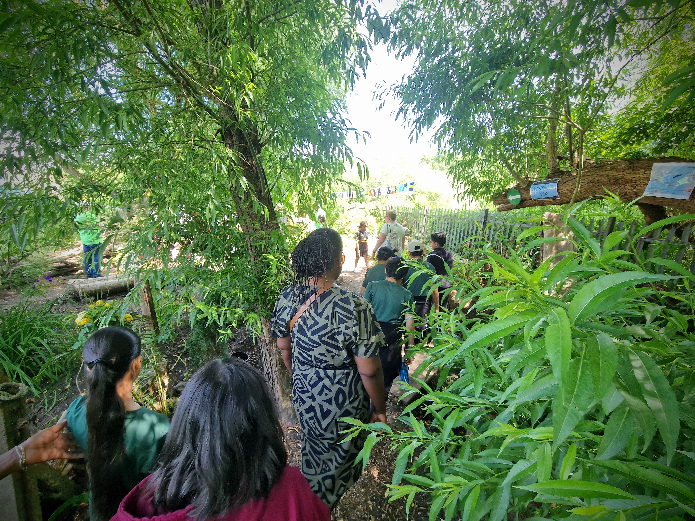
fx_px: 261
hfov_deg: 106.2
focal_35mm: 13
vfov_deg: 89.9
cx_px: 348
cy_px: 260
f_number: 2.2
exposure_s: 1/100
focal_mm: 2.2
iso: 64
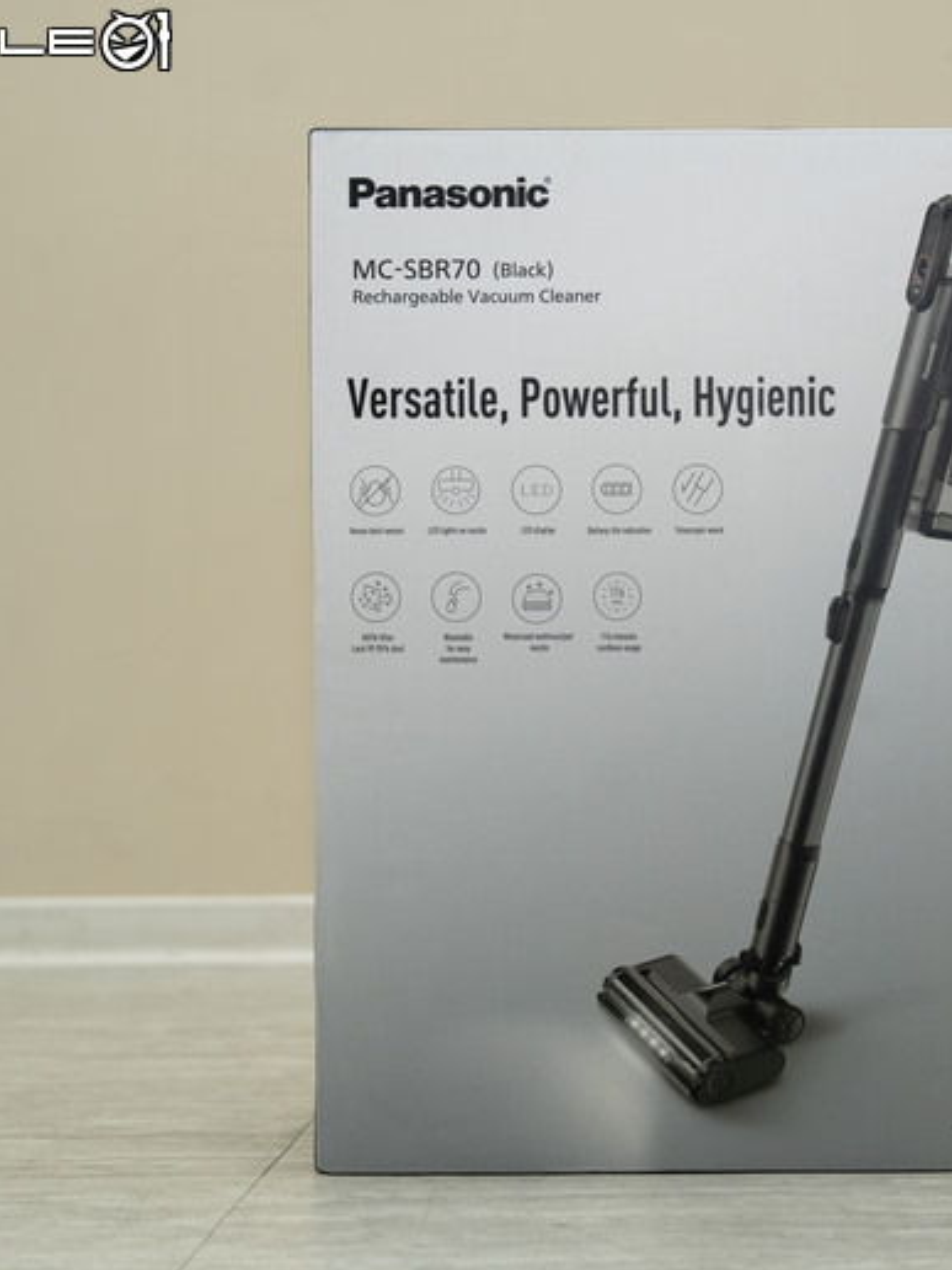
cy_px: 637
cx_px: 777
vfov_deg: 25.3
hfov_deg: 18.9
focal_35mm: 77
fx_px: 2824
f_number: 4
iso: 200
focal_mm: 53
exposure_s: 1/125
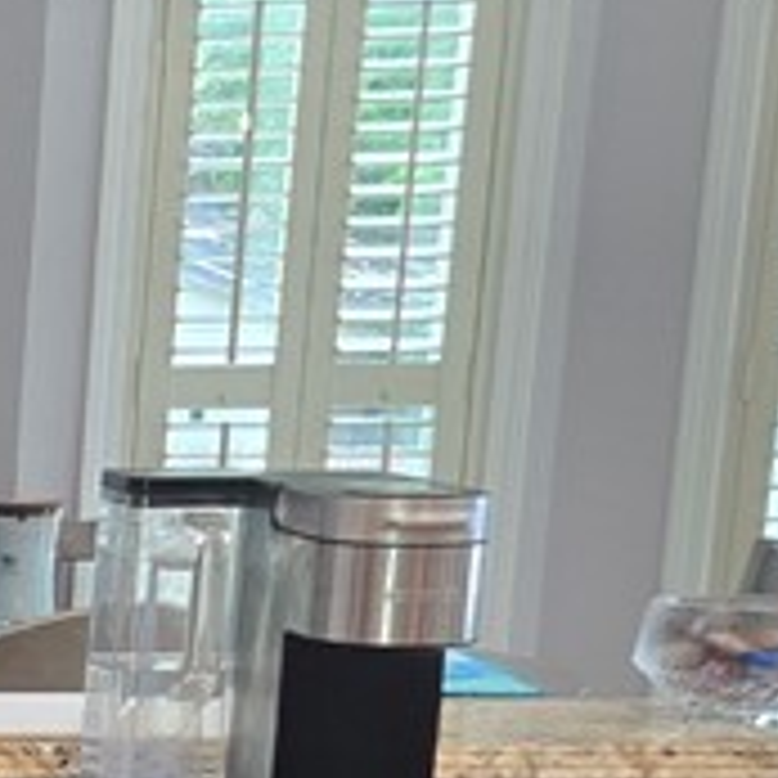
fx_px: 3051
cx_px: -1142
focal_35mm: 120
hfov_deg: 11.7
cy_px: 904
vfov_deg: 14.1
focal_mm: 5.4
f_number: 1.8
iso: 100
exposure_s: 1/120
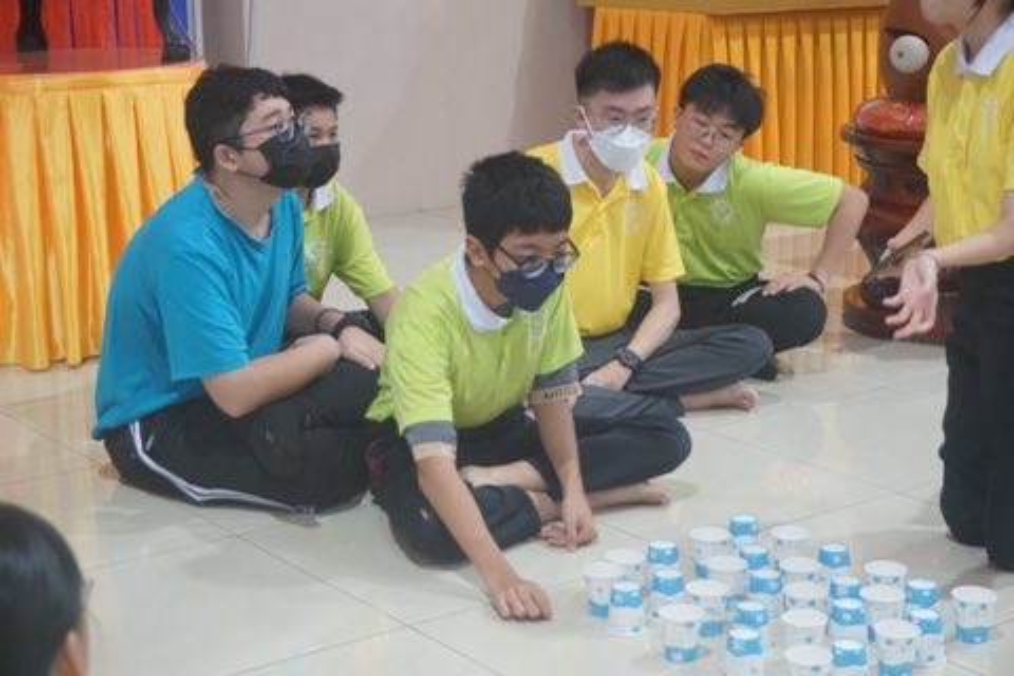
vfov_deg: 20.6
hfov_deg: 30.5
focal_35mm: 66
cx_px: 507
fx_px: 1859
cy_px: 338
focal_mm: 44
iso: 3200
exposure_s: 1/160
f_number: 5.6
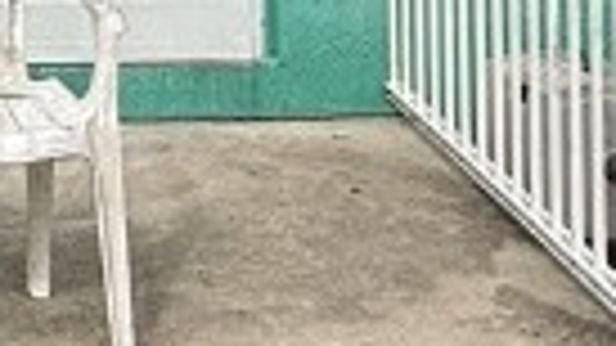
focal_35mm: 114
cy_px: -544
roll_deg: +0.1
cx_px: 13
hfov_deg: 18.3
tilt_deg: +5.2
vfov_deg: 9.3
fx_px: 1862
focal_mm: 2.22
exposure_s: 1/1961
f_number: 2.2
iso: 50
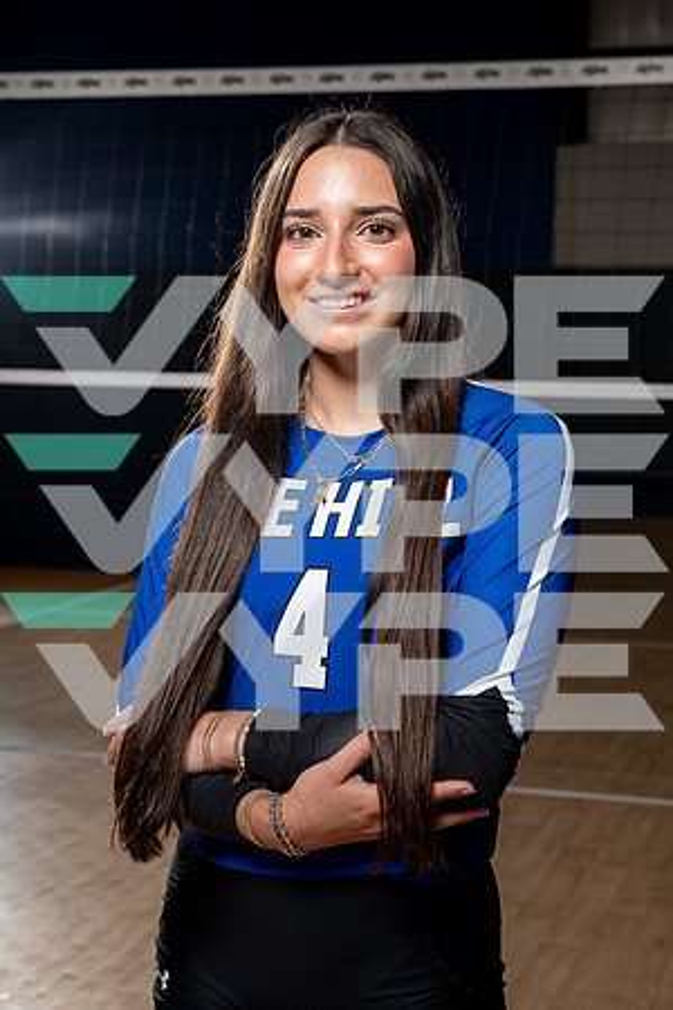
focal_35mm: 70
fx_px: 1963
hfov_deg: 19.5
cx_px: 336
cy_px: 505
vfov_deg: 28.8
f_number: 8
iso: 100
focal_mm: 70
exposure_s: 1/250
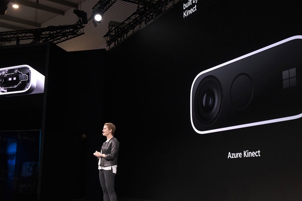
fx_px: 411
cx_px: 151
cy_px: 100
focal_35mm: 49
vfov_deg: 27.5
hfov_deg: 40.3
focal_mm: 32.9
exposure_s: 1/60
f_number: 6.4
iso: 3200
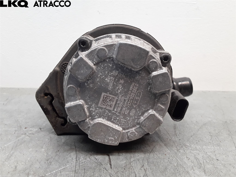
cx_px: 118
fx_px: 191
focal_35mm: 28
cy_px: 88
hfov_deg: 63.4
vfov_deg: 49.7
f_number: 1.9
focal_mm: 2.91
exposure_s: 1/50
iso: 50
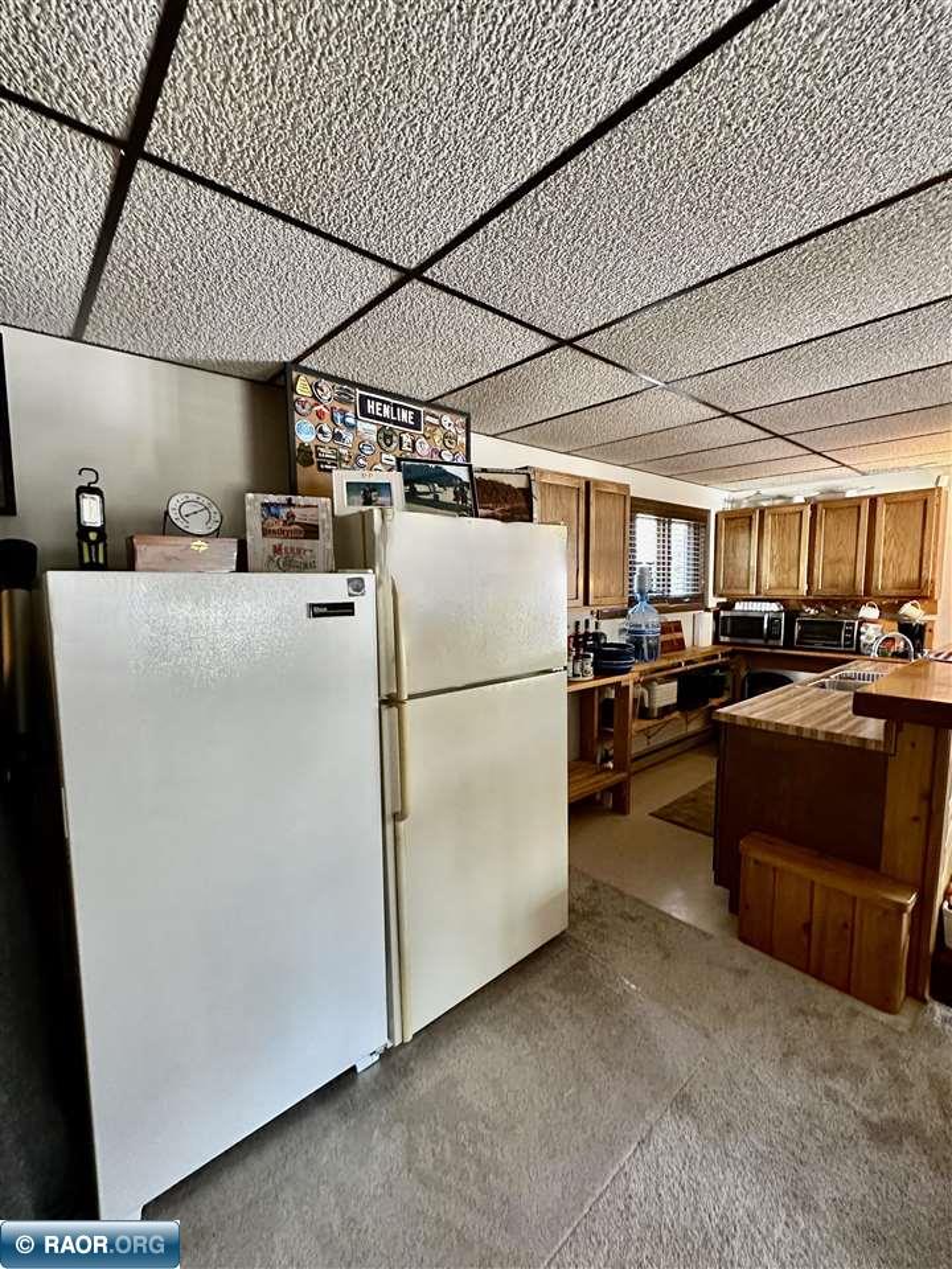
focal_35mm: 14
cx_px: 476
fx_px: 513
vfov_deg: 102.1
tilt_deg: -6.1
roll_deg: +3.4
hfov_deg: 85.7
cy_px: 634
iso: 500
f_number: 2.2
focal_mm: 2.22
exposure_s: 1/60
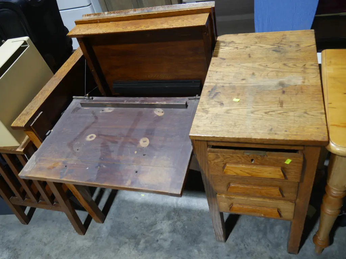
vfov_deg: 49.7
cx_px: 173
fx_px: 280
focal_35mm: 28
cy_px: 130
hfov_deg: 63.4
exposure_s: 1/60
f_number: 3.5
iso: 250
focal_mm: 14
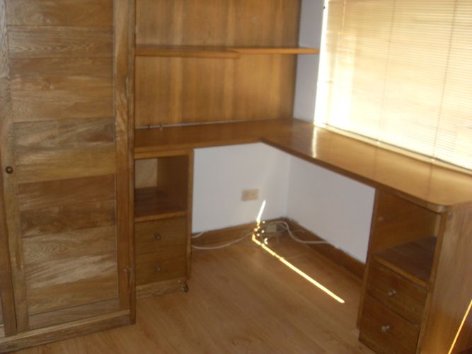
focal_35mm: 37
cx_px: 236
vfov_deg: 38.7
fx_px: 504
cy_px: 177
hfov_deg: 50.1
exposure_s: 1/45
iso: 100
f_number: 2.8
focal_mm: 6.3
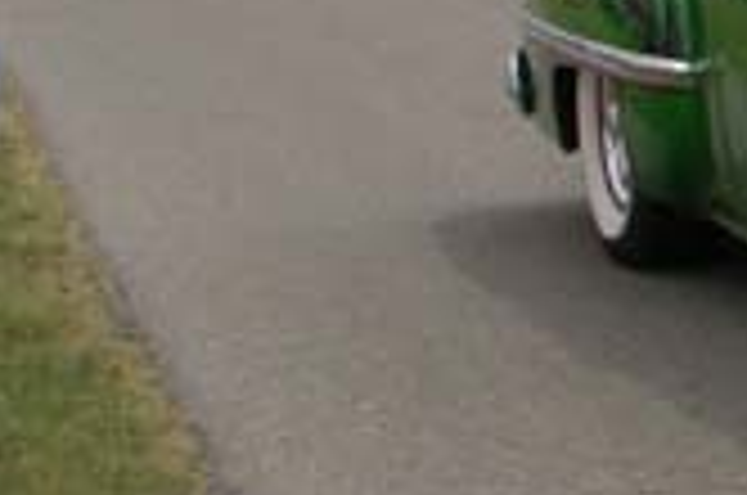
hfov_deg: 9.6
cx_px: 1791
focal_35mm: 191
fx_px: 3956
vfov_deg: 7.1
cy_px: -122
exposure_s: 1/380
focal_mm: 7.85
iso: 100
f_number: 7.5
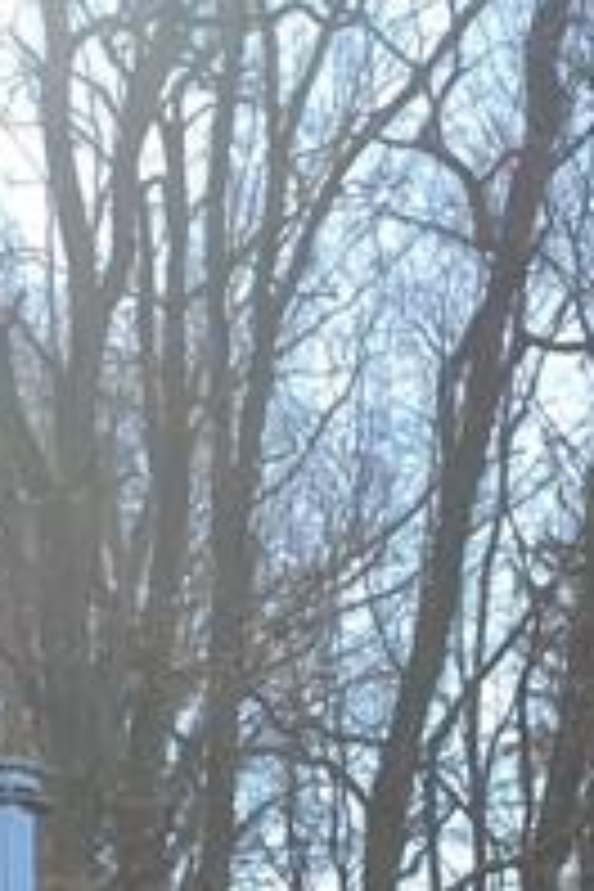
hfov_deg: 8.8
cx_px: 333
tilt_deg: +0.3
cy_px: 1692
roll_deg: +0.0
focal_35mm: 156
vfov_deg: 11.9
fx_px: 3861
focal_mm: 4.15
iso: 25
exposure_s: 1/413
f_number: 2.2
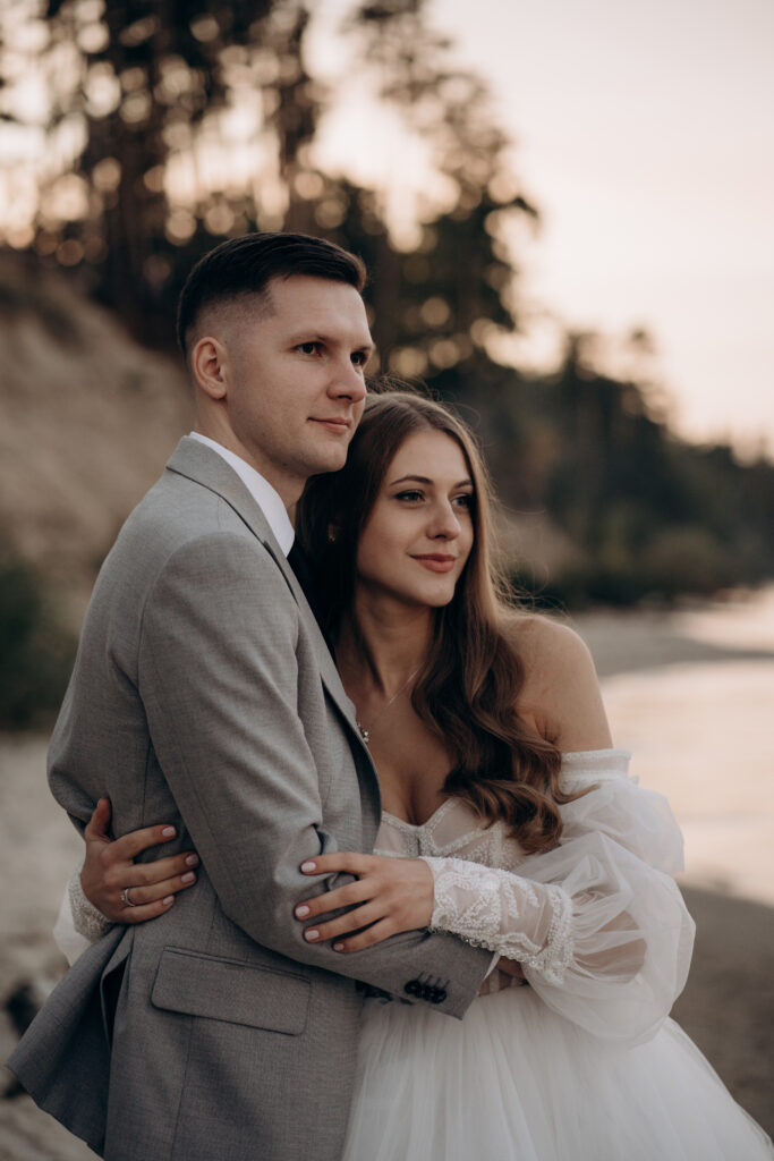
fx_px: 2740
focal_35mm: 85
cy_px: 580
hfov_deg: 16.1
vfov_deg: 23.9
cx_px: 387
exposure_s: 1/200
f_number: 3.2
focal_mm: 85
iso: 320
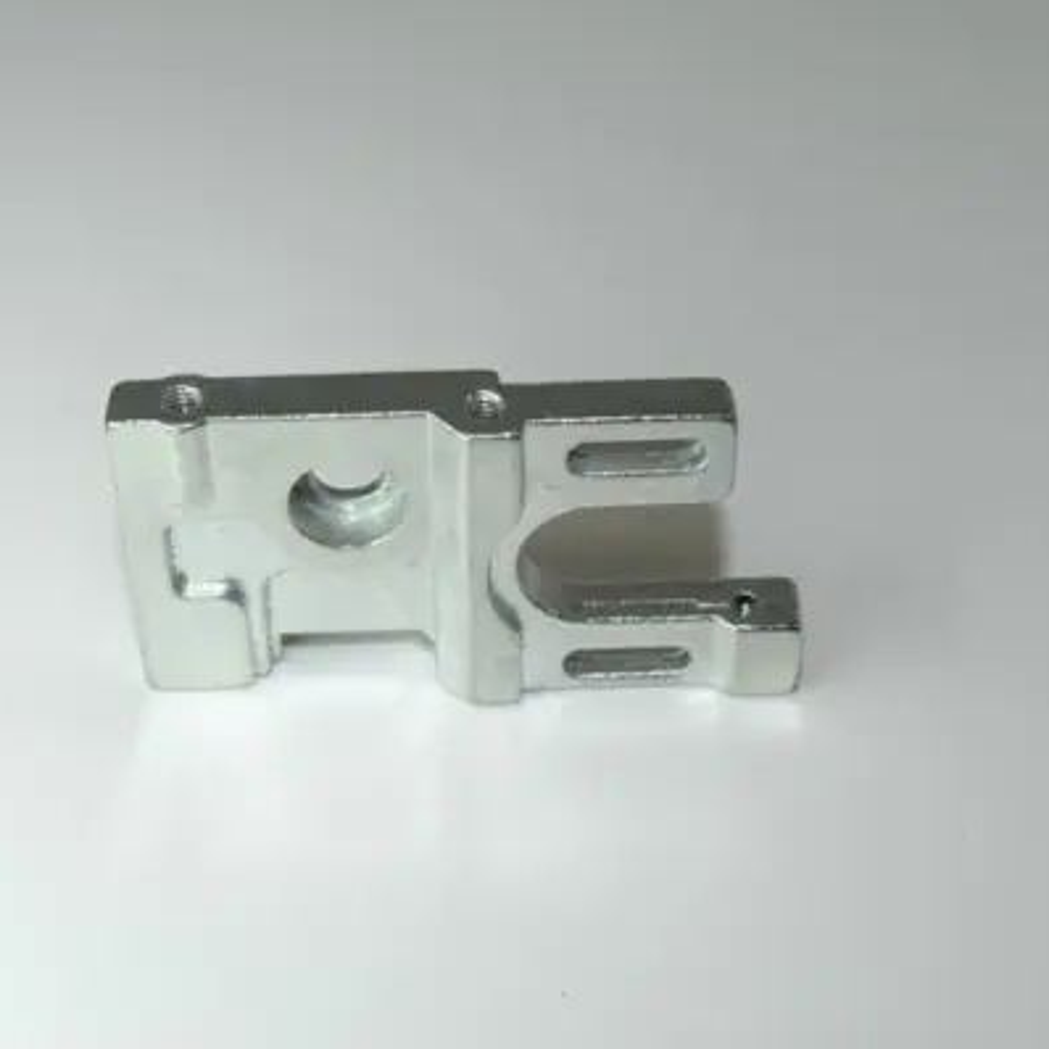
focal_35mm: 73
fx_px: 2503
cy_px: 526
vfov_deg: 23.7
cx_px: 488
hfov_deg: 23.7
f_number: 10
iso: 100
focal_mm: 38
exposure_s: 1/60
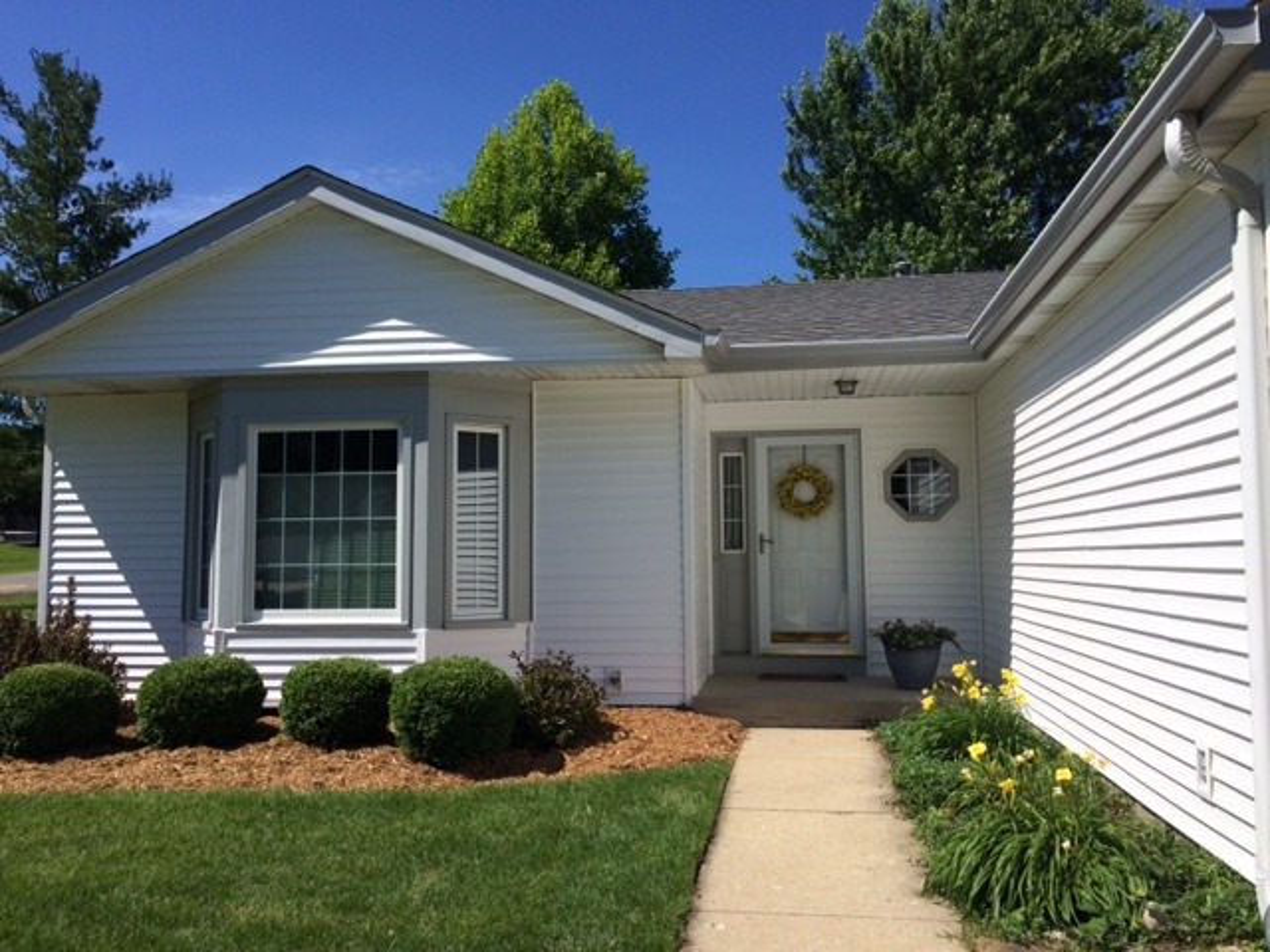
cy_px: 476
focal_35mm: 29
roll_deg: -0.3
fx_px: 1064
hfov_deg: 61.7
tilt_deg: +6.9
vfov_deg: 48.2
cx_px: 635
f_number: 2.2
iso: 32
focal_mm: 4.15
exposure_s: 1/3165
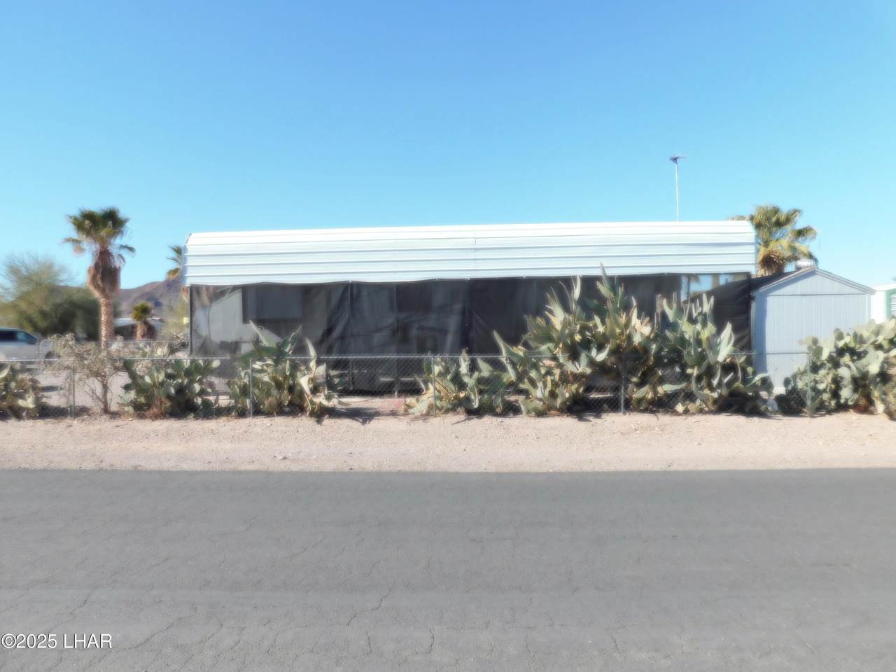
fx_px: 595
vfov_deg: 58.9
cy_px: 336
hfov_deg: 73.9
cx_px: 448
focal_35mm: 23
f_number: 6
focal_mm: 4
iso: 125
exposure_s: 1/400
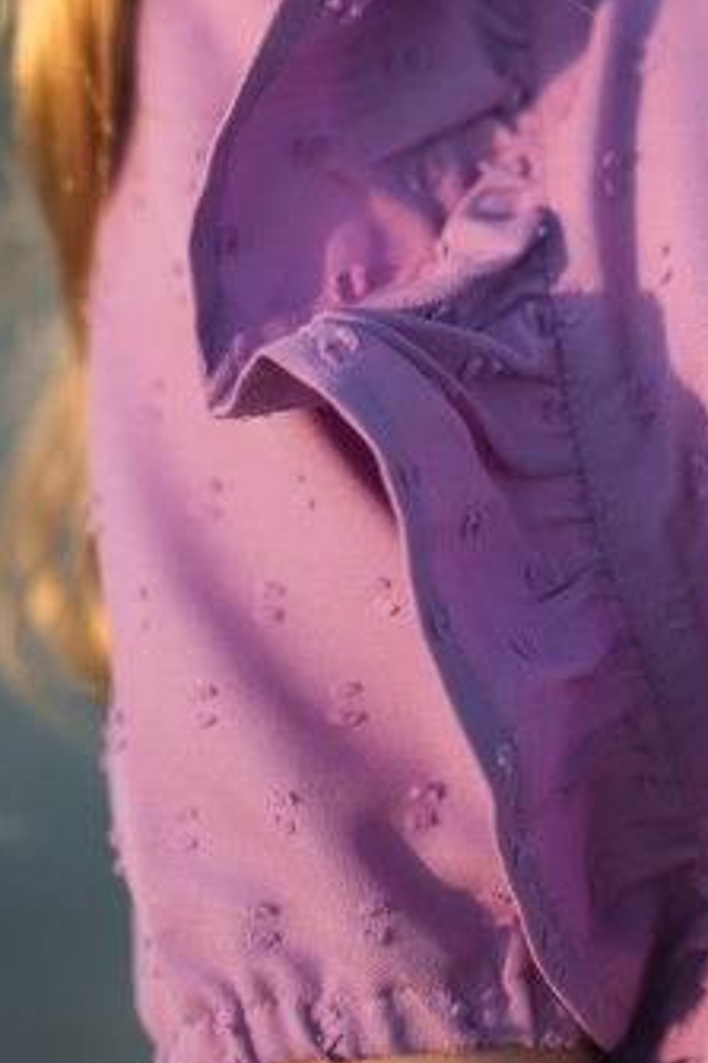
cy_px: -438
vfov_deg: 11.1
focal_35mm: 179
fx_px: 5286
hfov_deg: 7.6
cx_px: 1000
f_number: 1.2
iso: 100
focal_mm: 50
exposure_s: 1/2500
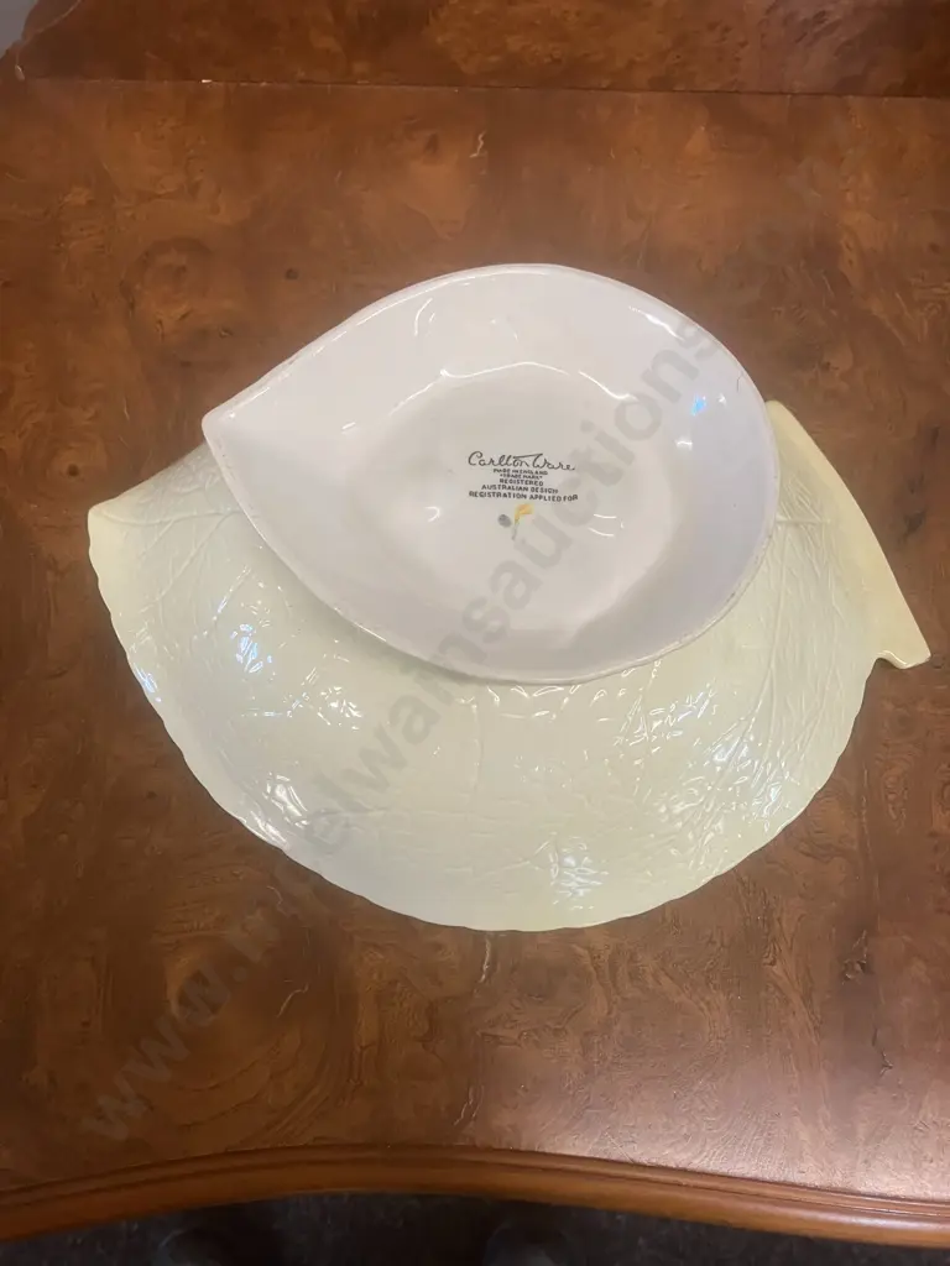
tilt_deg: -70.6
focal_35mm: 28
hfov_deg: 49.7
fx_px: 1025
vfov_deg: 63.4
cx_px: 475
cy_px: 633
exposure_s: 1/50
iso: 100
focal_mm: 3.99
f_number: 1.8
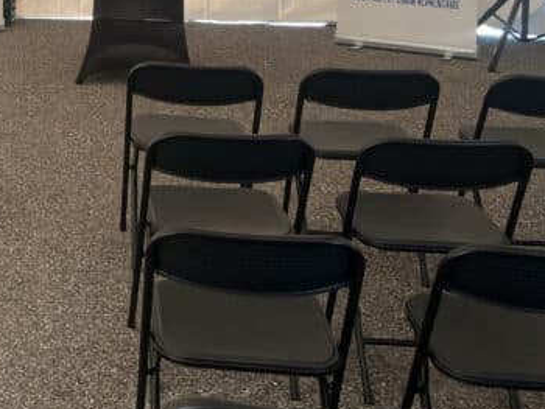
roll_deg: -0.8
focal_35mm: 76
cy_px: -117
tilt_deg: -1.3
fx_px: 1197
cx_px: -73
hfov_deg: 23.8
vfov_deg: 18.2
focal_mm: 5.7
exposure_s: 1/125
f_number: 1.5
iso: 32
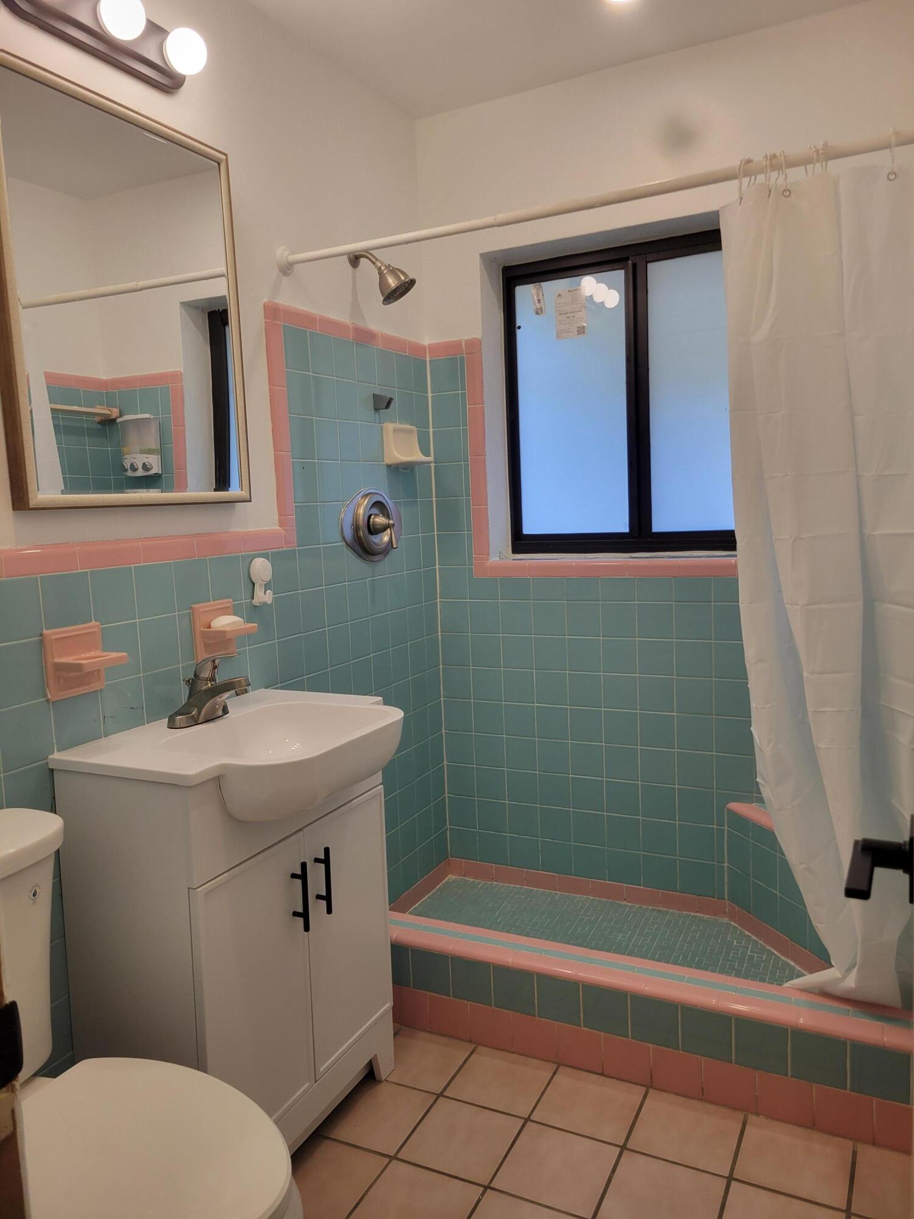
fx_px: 915
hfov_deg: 53.1
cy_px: 610
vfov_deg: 67.3
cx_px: 457
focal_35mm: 26
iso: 50
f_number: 1.8
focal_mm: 5.4
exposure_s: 1/120
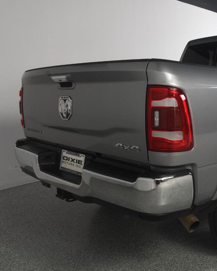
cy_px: 136
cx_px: 191
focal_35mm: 39
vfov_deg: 46.8
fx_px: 313
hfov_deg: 36.1
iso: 100
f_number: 9
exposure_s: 1/160
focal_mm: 18
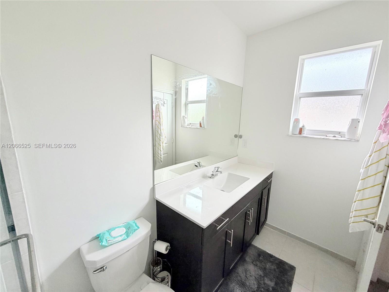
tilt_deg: -11.4
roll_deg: -1.2
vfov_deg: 85.7
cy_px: 146
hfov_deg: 102.1
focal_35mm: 14
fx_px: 157
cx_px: 194
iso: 125
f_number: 2.2
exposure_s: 1/121
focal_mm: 2.22
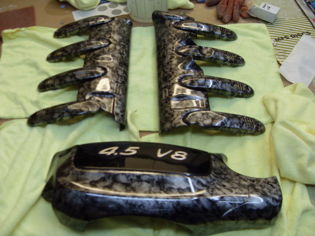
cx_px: 158
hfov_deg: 52.6
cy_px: 118
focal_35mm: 35
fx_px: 318
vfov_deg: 40.7
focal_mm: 6.3
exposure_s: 1/60
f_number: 2.8
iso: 100
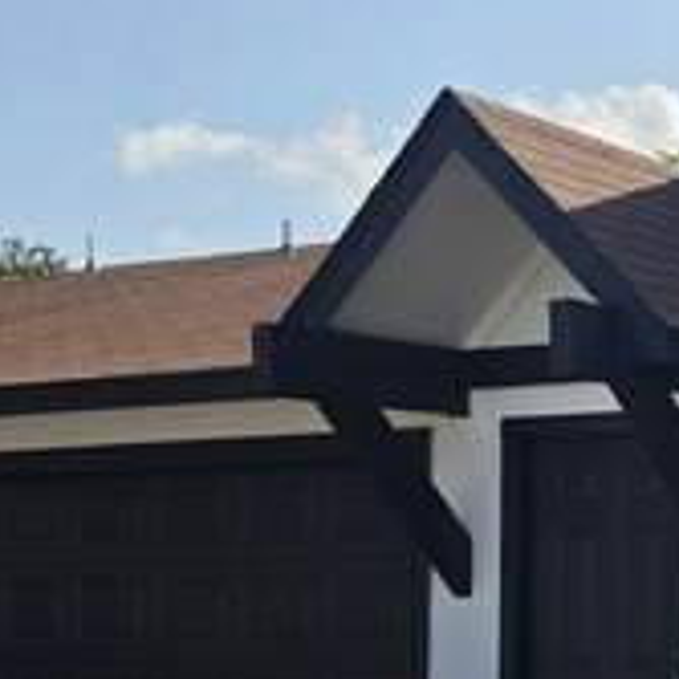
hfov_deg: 19.3
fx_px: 1731
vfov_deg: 21.9
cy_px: 541
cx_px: 1025
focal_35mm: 78
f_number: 1.4
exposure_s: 1/7939
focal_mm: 6.5
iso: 40
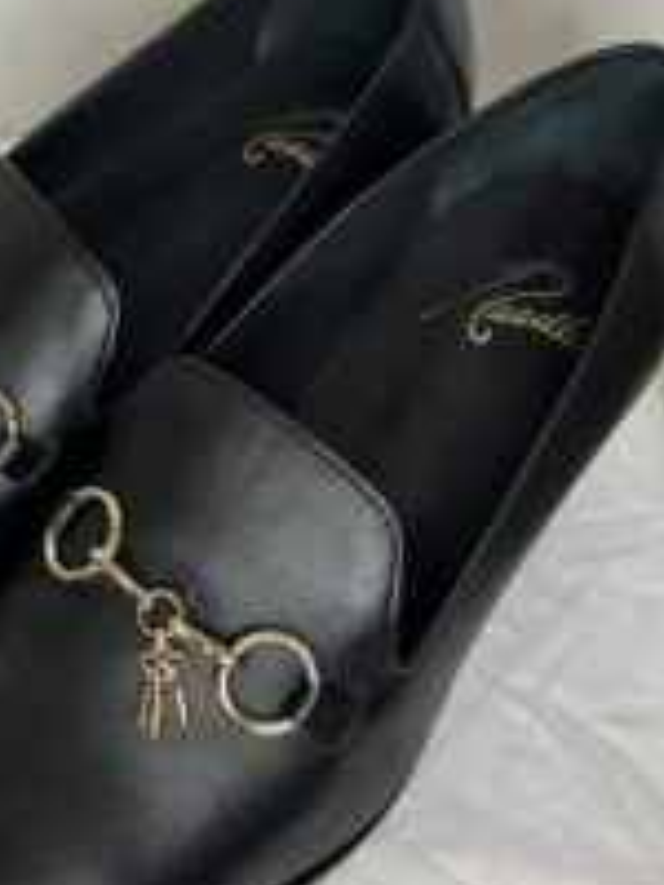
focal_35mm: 56
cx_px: 128
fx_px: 1432
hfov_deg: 25.6
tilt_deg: -49.5
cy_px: 314
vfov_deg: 34.1
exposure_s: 1/50
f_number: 1.8
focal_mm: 3.99
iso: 40
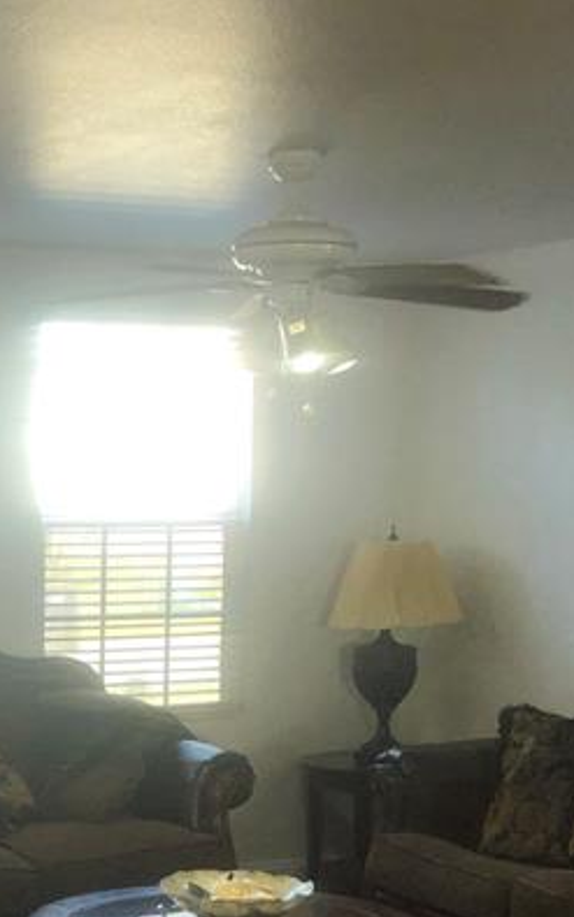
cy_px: 741
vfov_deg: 26.3
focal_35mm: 77
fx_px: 1927
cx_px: -7
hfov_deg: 16.6
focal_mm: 3.99
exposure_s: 1/30
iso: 32
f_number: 1.8
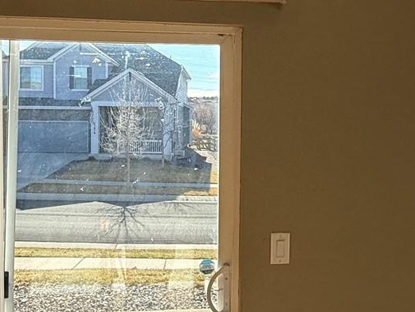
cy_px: 147
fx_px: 516
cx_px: 225
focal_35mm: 43
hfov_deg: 43.8
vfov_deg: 33.6
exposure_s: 1/888
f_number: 2.2
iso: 64
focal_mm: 2.22
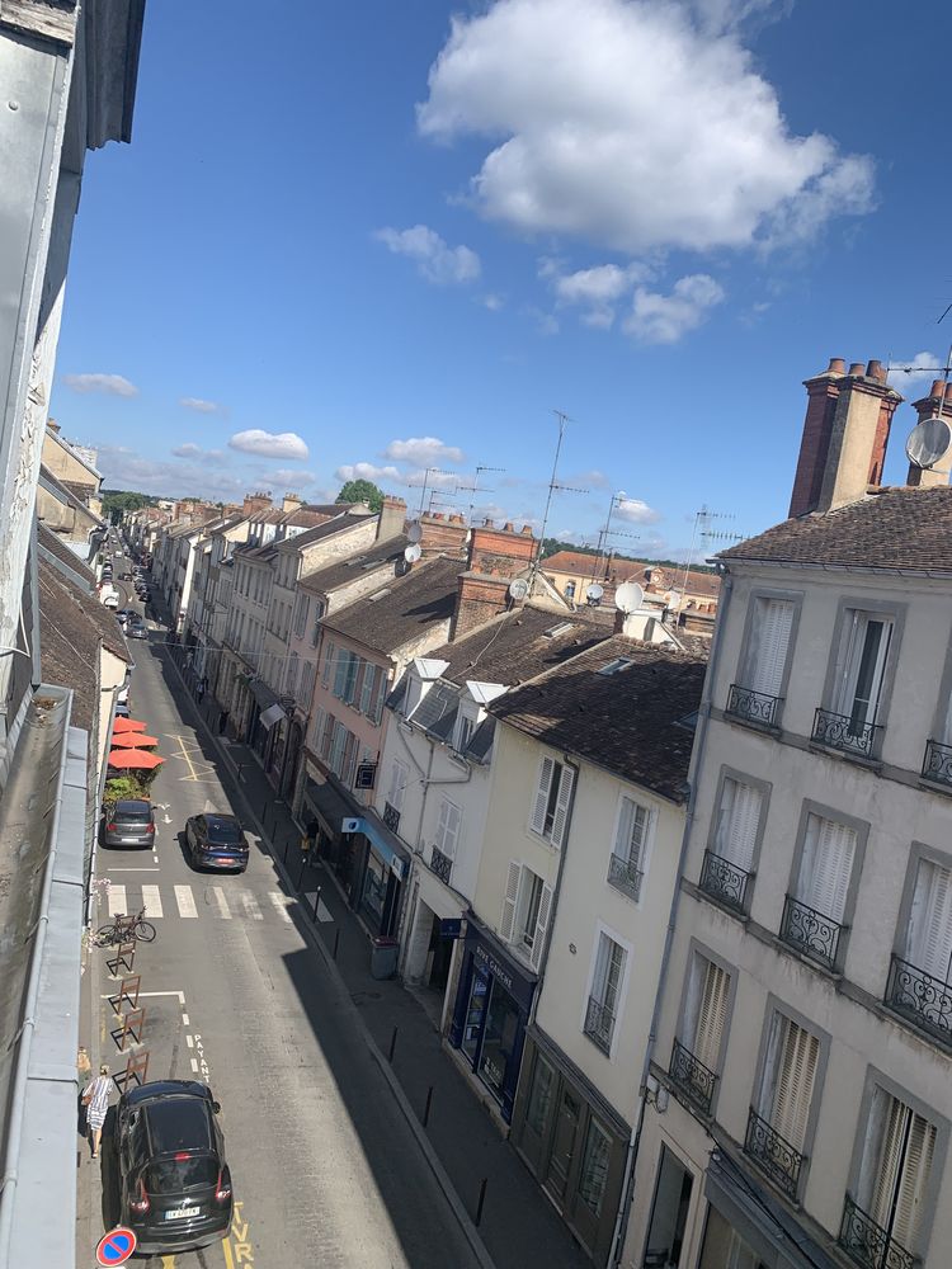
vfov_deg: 67.3
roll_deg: -8.6
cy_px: 634
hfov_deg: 53.1
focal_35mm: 26
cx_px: 476
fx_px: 953
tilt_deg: +0.1
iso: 25
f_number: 1.8
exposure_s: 1/2160
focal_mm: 4.25
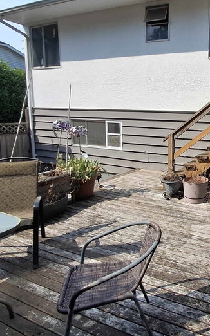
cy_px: 146
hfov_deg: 41.9
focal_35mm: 26
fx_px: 238
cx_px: 205
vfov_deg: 70.1
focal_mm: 1.64
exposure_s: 1/2037
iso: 40
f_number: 2.2
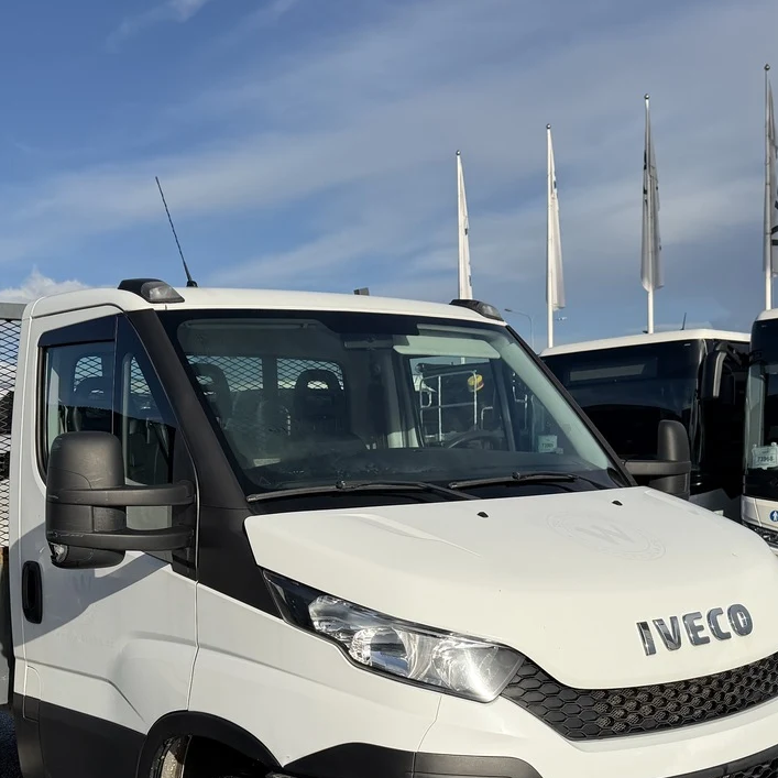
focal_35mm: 48
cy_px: 572
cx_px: 299
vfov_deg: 34.7
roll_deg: +3.2
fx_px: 1221
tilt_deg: -4.4
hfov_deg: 35.2
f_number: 1.78
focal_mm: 6.76
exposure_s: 1/7353
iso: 80
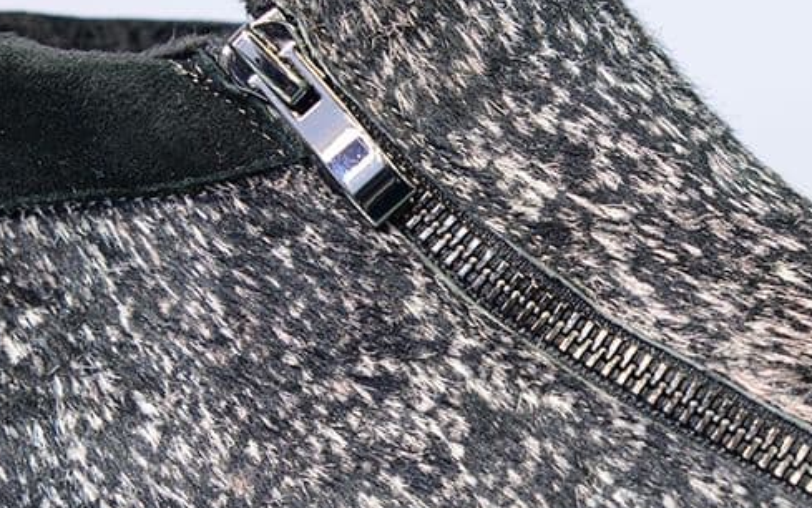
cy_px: 367
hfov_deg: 19.7
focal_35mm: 105
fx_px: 2324
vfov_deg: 12.4
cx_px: 624
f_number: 5.6
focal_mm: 42
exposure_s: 1/60
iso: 2000
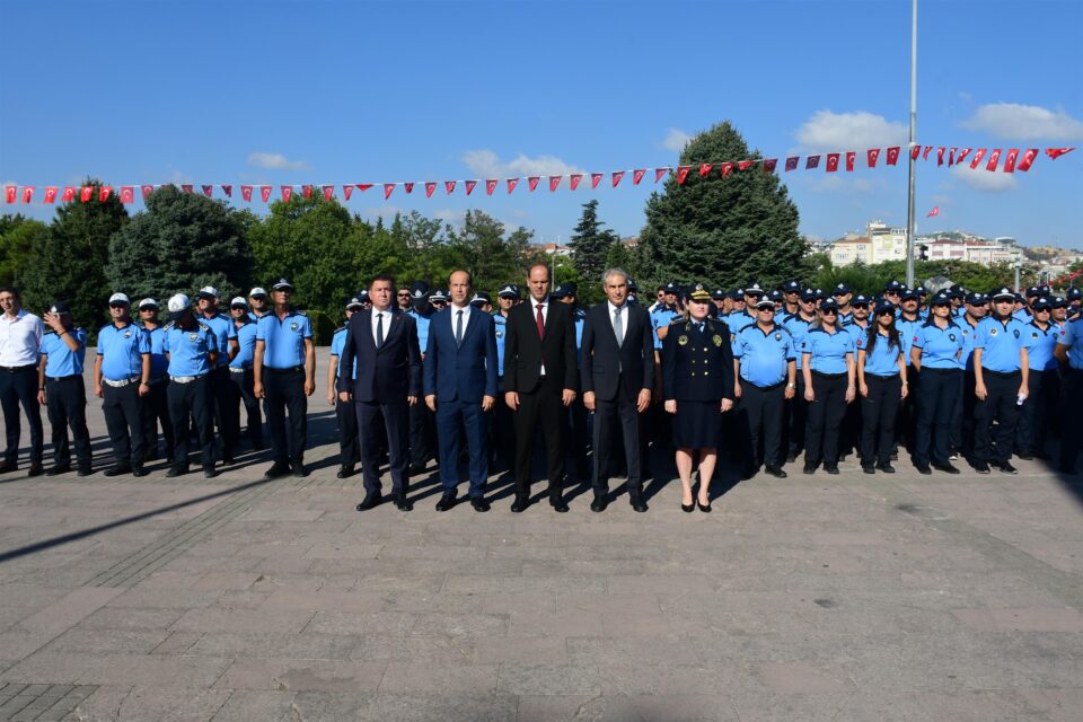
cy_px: 361
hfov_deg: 67.4
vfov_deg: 47.9
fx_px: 812
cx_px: 542
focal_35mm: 27
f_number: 13
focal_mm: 18
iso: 200
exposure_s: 1/250
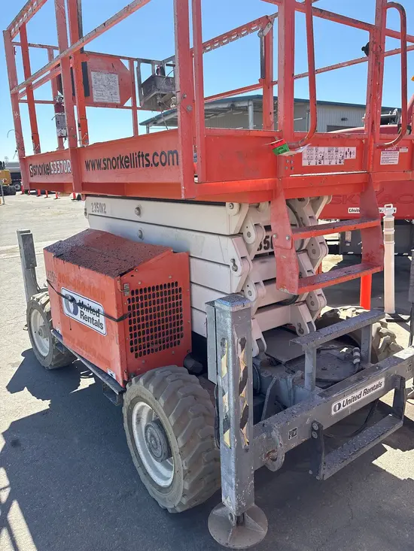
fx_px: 414
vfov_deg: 67.3
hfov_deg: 53.1
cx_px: 207
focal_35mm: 26
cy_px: 276
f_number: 1.6
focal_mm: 5.96
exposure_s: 1/1263
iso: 50
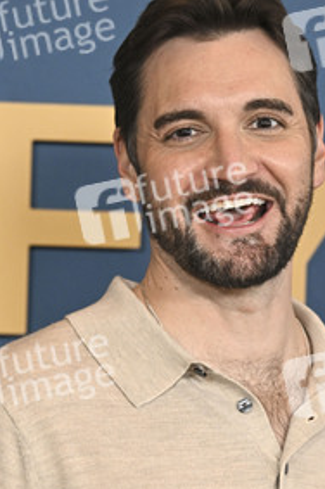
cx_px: 214
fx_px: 2226
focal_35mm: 164
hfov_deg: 8.3
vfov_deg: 12.5
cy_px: 290
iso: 2000
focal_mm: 116
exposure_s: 1/320
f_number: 5
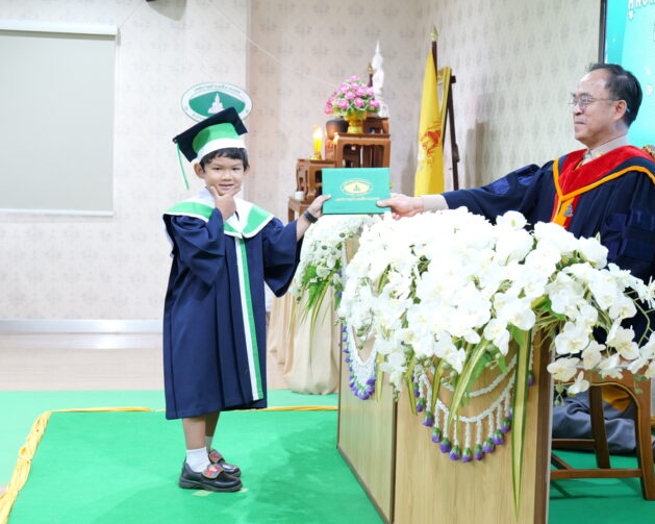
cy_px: 266
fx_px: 1221
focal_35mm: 63
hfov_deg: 30.0
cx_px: 358
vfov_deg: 24.2
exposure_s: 1/60
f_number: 6.3
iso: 5000
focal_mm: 55
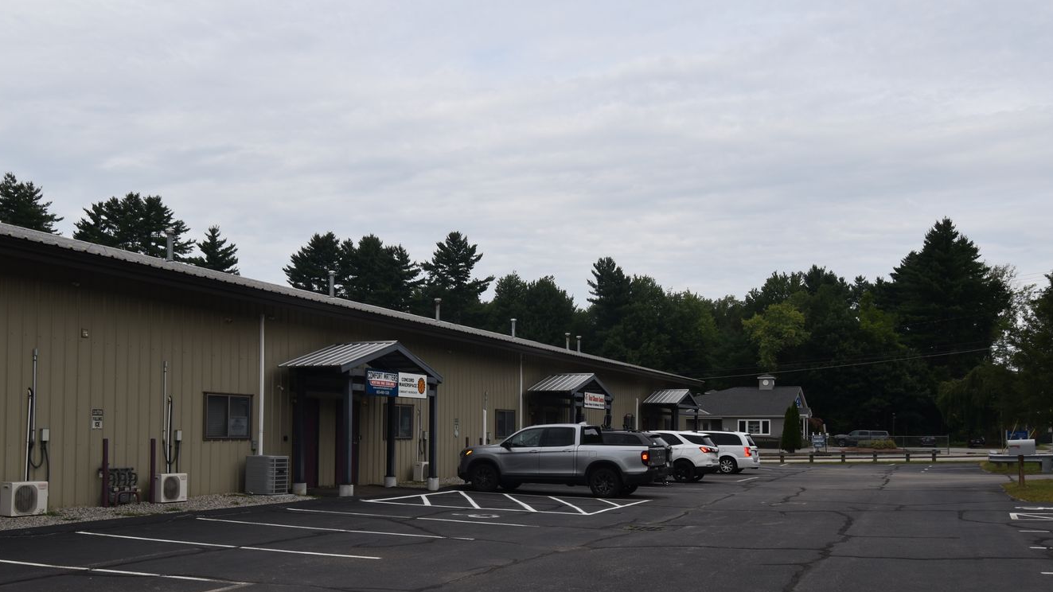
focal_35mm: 38
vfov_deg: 30.9
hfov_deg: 52.7
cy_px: 397
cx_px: 463
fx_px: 1061
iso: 100
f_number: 8
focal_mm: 20
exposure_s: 1/200
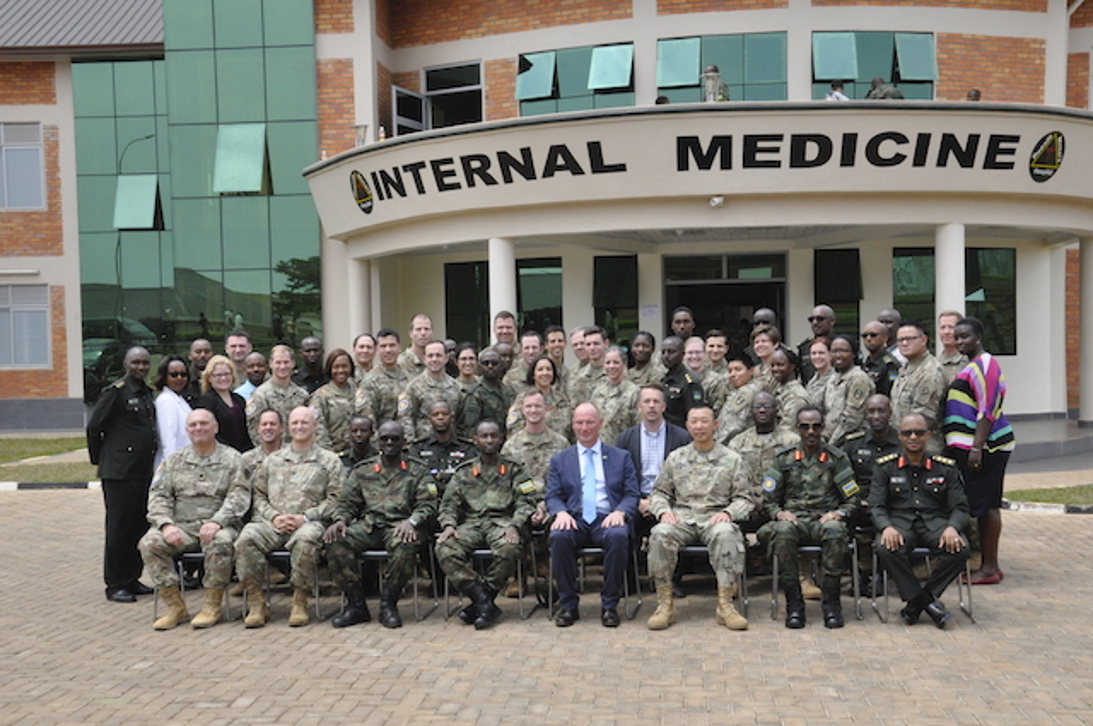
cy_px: 363
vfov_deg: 28.0
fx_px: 1455
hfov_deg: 41.2
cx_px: 546
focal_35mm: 48
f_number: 20
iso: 1600
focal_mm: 32
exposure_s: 1/400
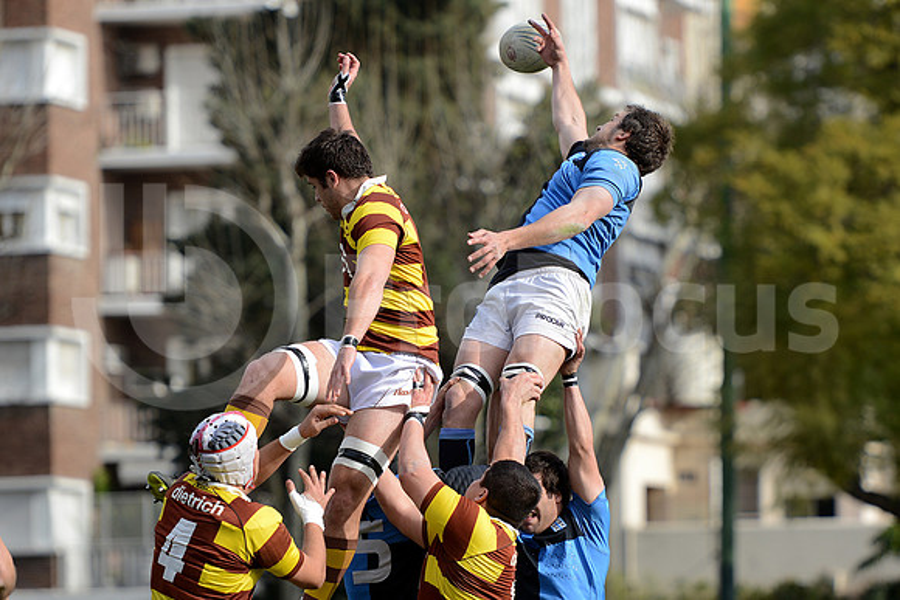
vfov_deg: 8.1
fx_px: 4251
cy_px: 300
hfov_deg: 12.1
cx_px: 450
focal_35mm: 170
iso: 250
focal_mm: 170
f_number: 2.8
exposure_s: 1/1250
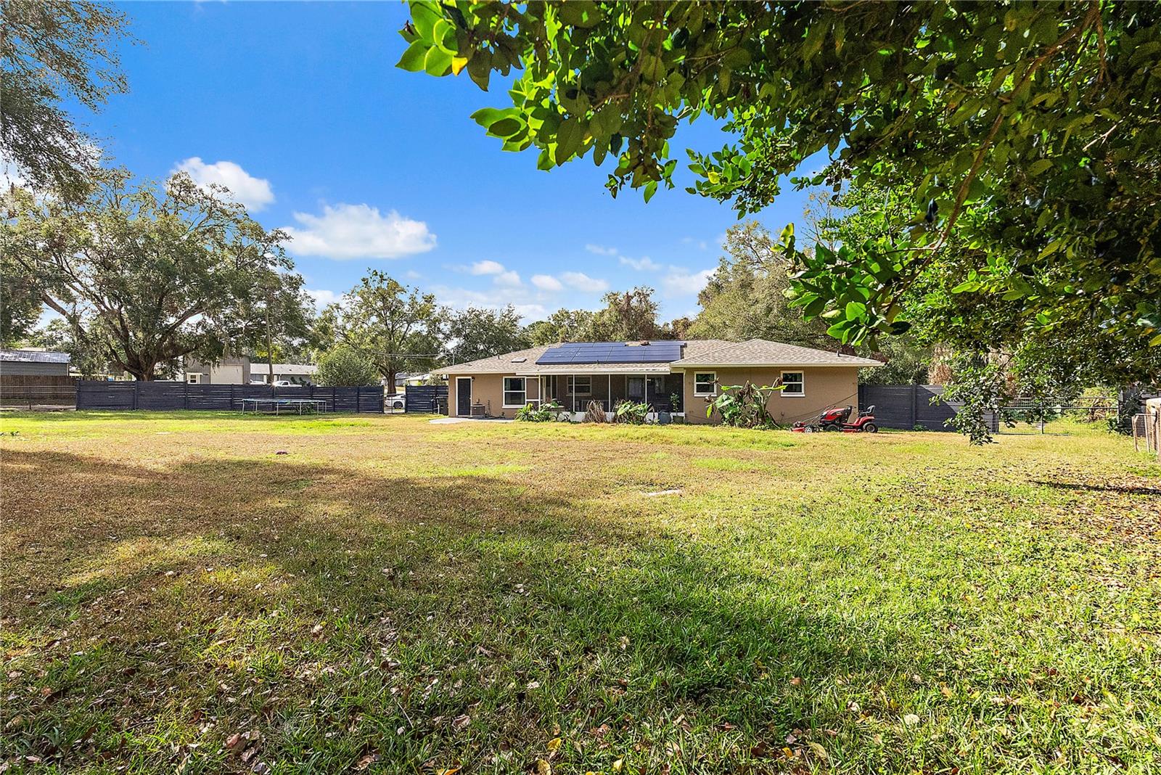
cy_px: 388
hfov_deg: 96.7
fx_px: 516
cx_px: 580
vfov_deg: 73.8
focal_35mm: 16
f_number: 8
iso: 1600
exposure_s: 1/2000
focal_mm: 16
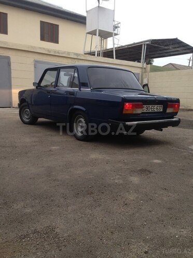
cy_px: 129
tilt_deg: -7.1
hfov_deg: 42.9
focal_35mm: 33
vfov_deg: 55.4
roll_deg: -3.0
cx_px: 96
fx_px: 245
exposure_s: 1/60
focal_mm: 4.12
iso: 50
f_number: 2.4
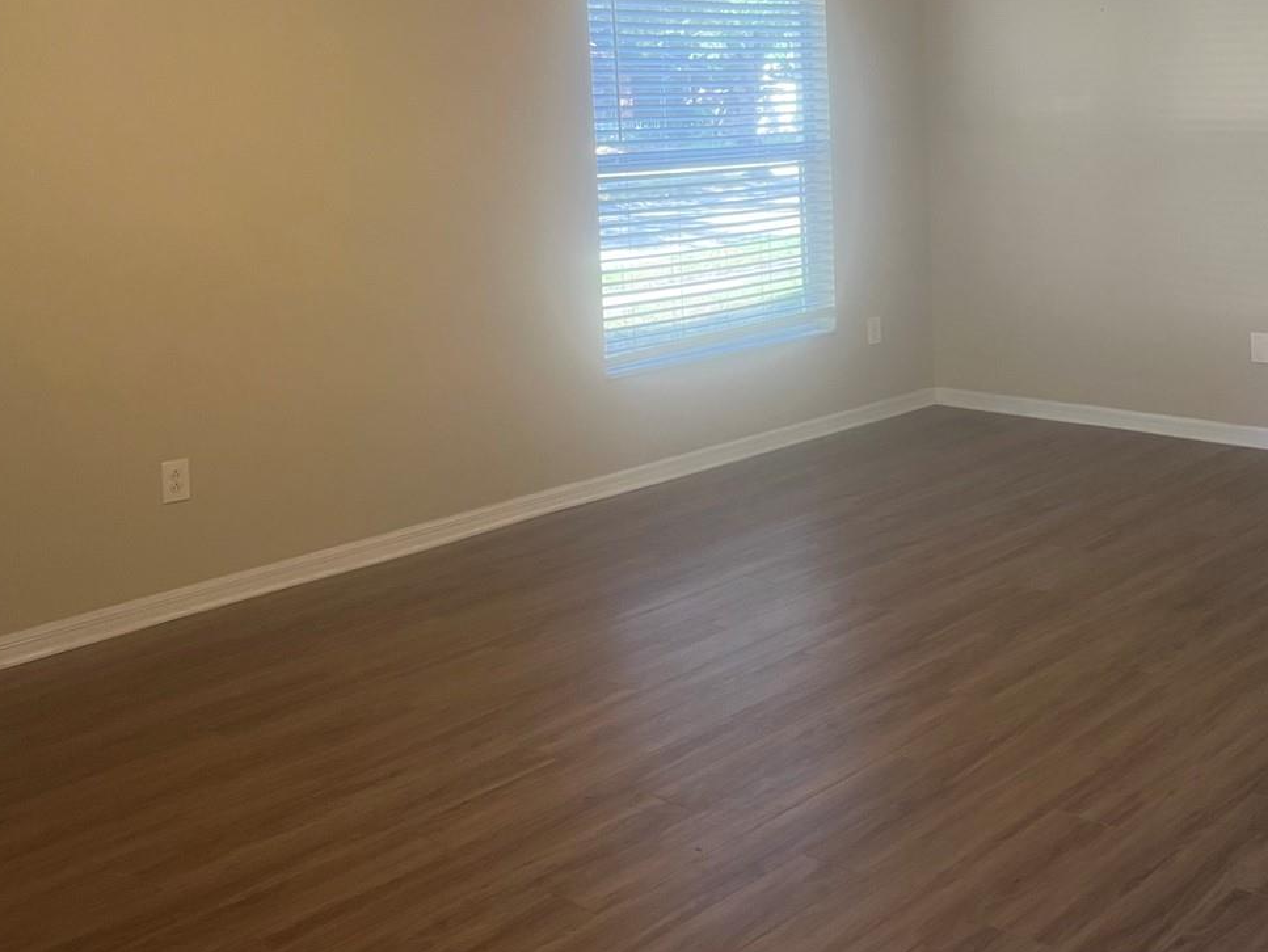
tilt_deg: -5.6
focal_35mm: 43
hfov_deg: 42.6
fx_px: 1576
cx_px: 932
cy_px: 253
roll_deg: +2.7
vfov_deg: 33.0
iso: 80
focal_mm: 5.7
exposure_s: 1/60
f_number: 1.5
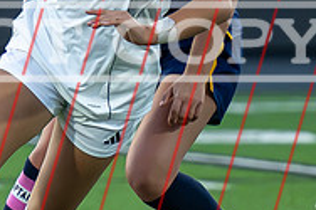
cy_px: 219
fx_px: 10761
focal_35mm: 1227
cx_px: 25
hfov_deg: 1.7
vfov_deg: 1.1
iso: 5000
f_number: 4
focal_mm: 200
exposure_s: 1/1600
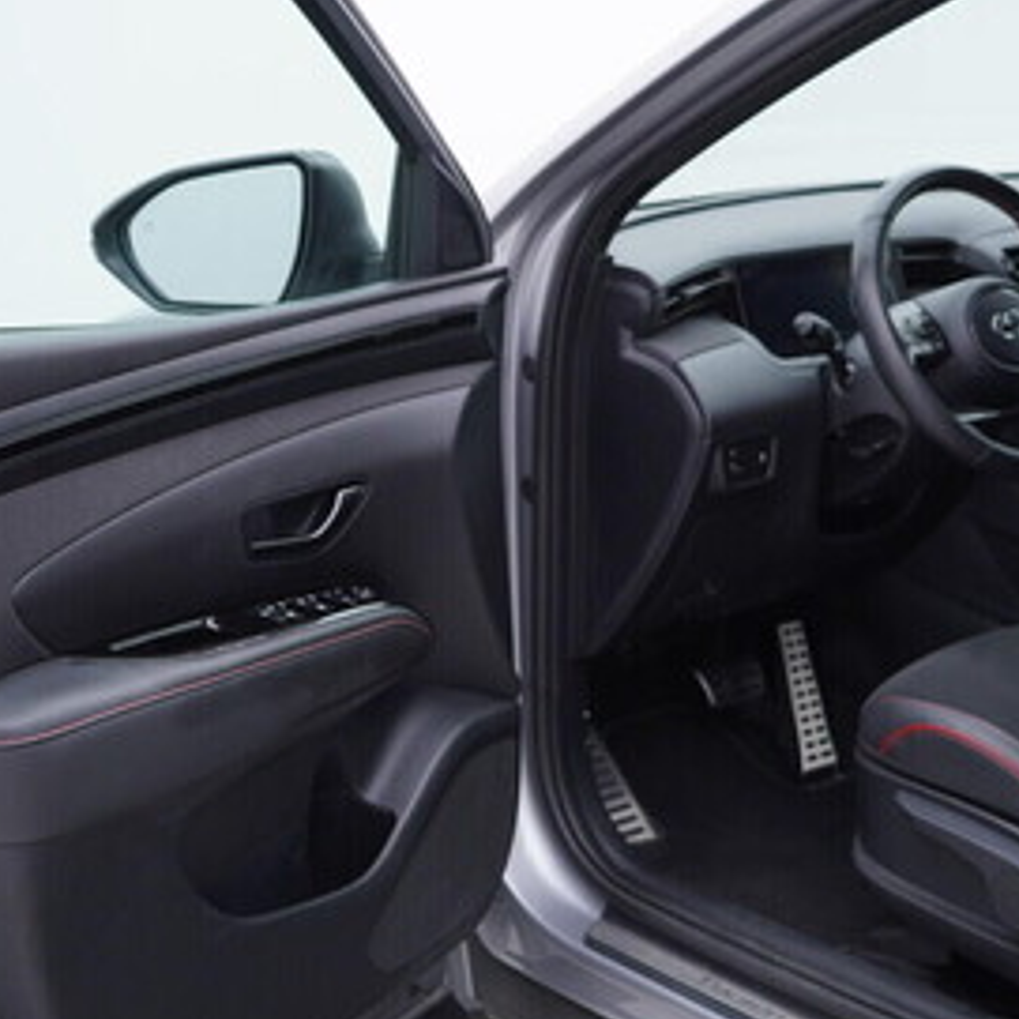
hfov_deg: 27.7
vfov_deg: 27.7
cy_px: 472
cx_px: 530
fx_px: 2065
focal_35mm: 62
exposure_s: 1/50
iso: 125
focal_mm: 24
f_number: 3.2
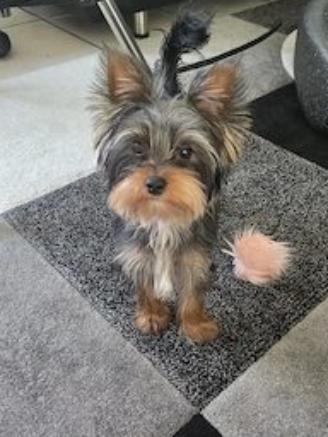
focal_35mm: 36
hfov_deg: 39.5
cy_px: 253
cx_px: 198
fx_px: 455
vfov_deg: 51.1
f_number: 1.8
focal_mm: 5.4
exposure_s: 1/101
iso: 1250
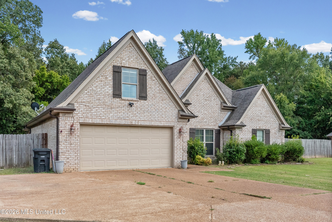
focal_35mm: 33
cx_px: 166
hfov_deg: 57.2
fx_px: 304
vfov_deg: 40.0
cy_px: 111
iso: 800
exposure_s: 1/2000
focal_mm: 33
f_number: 9
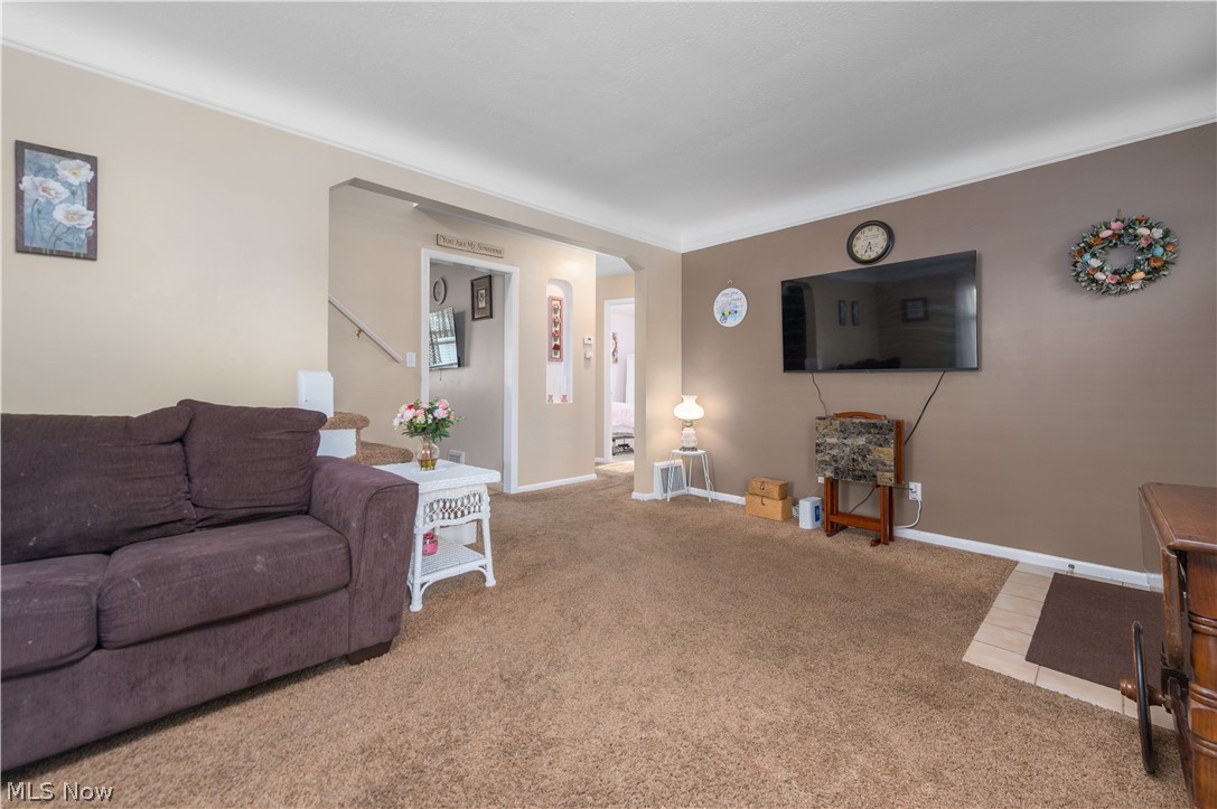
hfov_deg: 104.3
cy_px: 404
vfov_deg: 81.1
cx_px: 608
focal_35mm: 14
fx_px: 473
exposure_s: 1/60
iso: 200
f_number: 8
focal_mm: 14
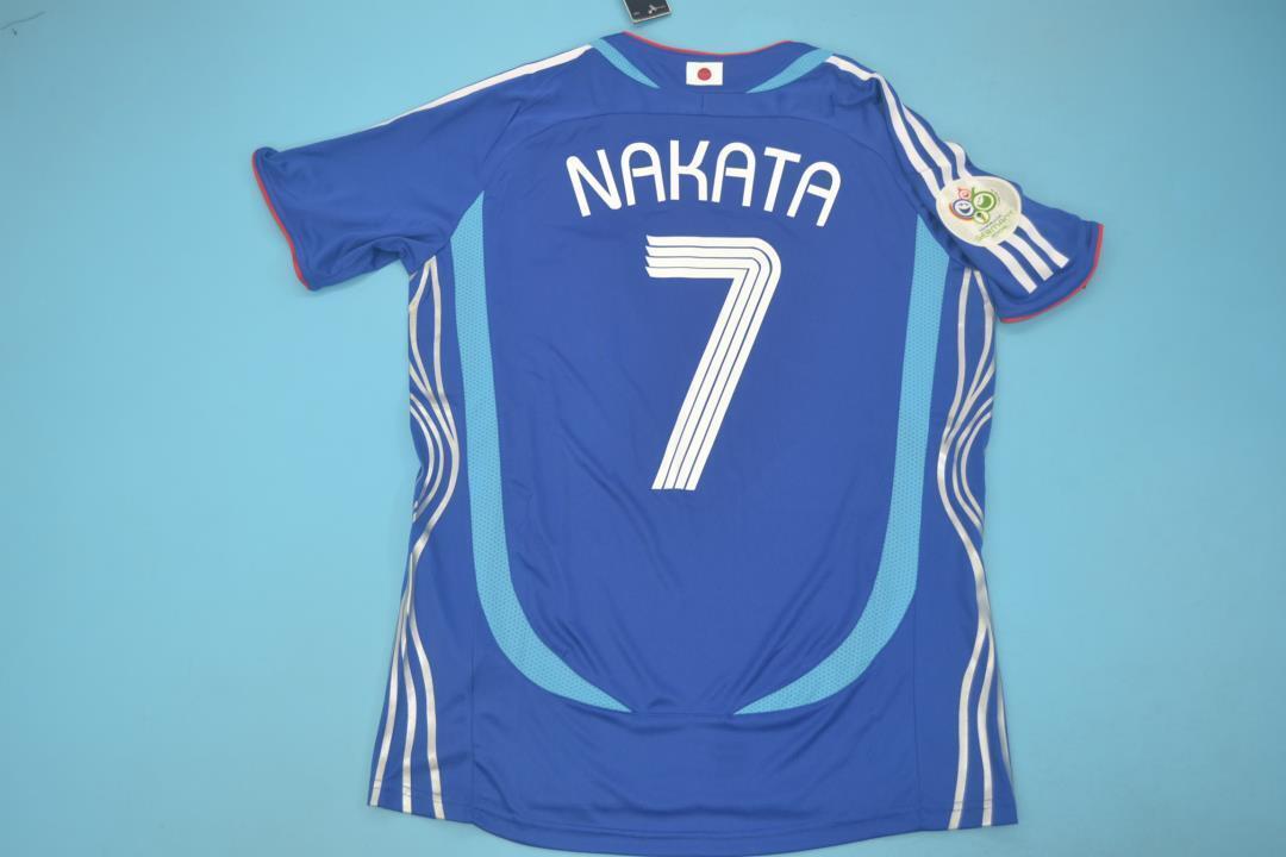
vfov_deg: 40.0
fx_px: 1179
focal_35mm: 33
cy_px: 428
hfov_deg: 57.2
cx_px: 643
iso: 200
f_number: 3.8
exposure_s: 1/125
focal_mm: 22
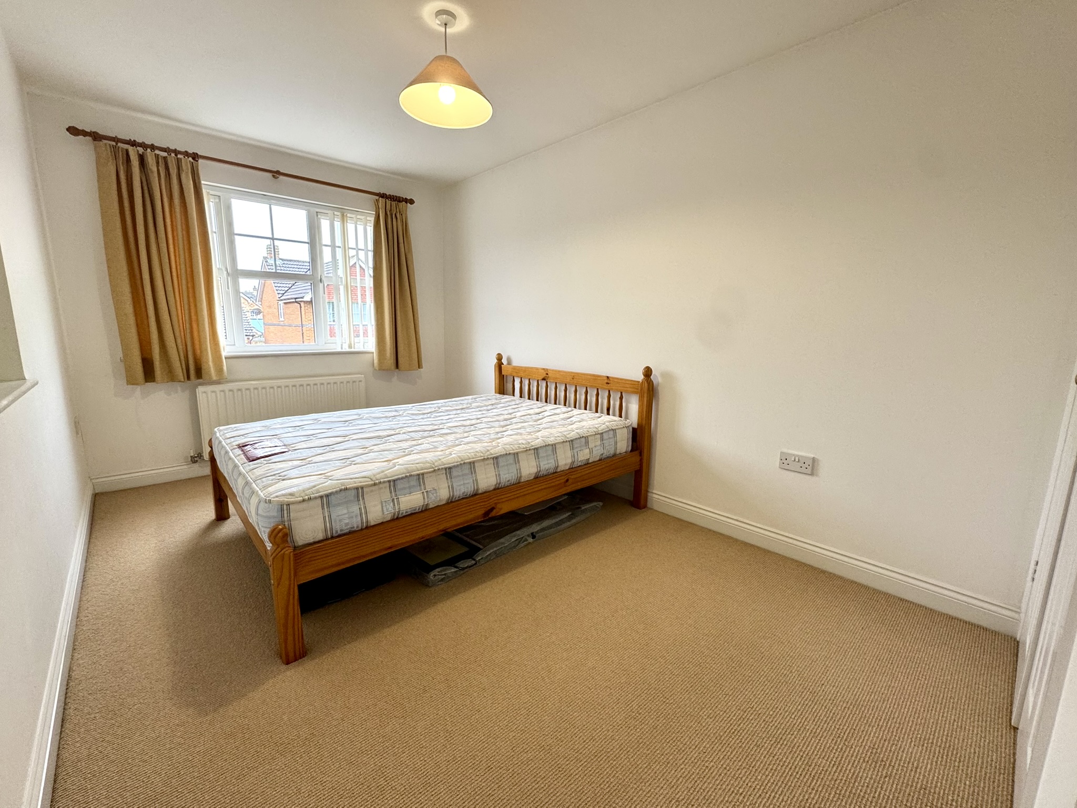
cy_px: 404
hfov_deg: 102.1
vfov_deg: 85.7
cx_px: 538
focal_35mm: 14
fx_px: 436
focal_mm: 2.22
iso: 125
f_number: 2.2
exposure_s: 1/100
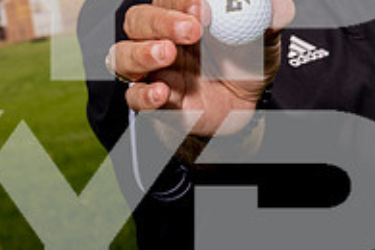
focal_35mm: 140
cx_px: 163
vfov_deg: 9.7
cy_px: -20
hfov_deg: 14.7
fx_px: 1458
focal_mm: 47
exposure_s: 1/250
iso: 100
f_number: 10
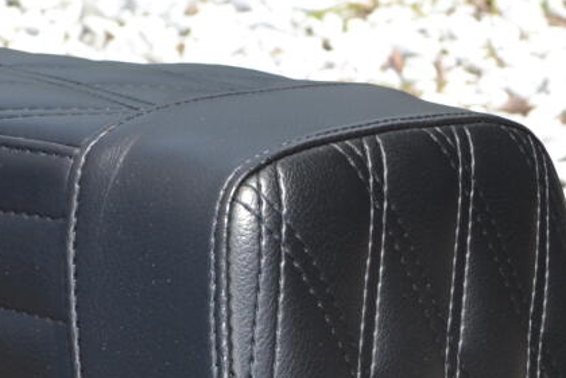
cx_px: 411
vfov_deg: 8.5
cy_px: 624
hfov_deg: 13.0
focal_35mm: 157
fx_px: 2468
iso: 100
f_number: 7.1
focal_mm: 22
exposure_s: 1/200
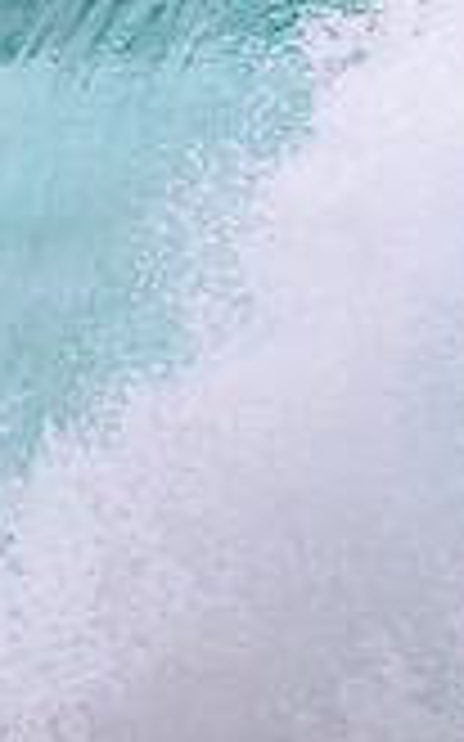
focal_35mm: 2756
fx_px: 55810
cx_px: 744
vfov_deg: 0.8
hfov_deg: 0.5
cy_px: 49
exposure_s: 1/2000
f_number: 11
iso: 7200
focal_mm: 600
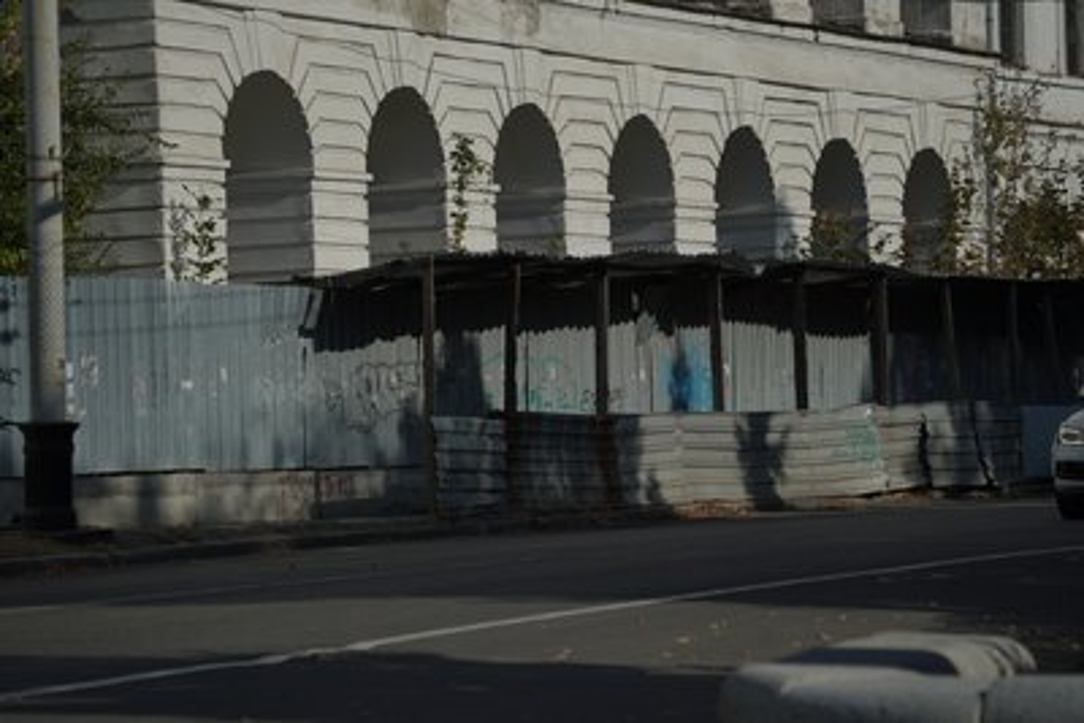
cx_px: 542
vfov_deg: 7.9
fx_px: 5241
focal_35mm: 174
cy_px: 362
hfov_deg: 11.8
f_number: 5.6
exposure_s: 1/1250
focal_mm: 174
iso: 50
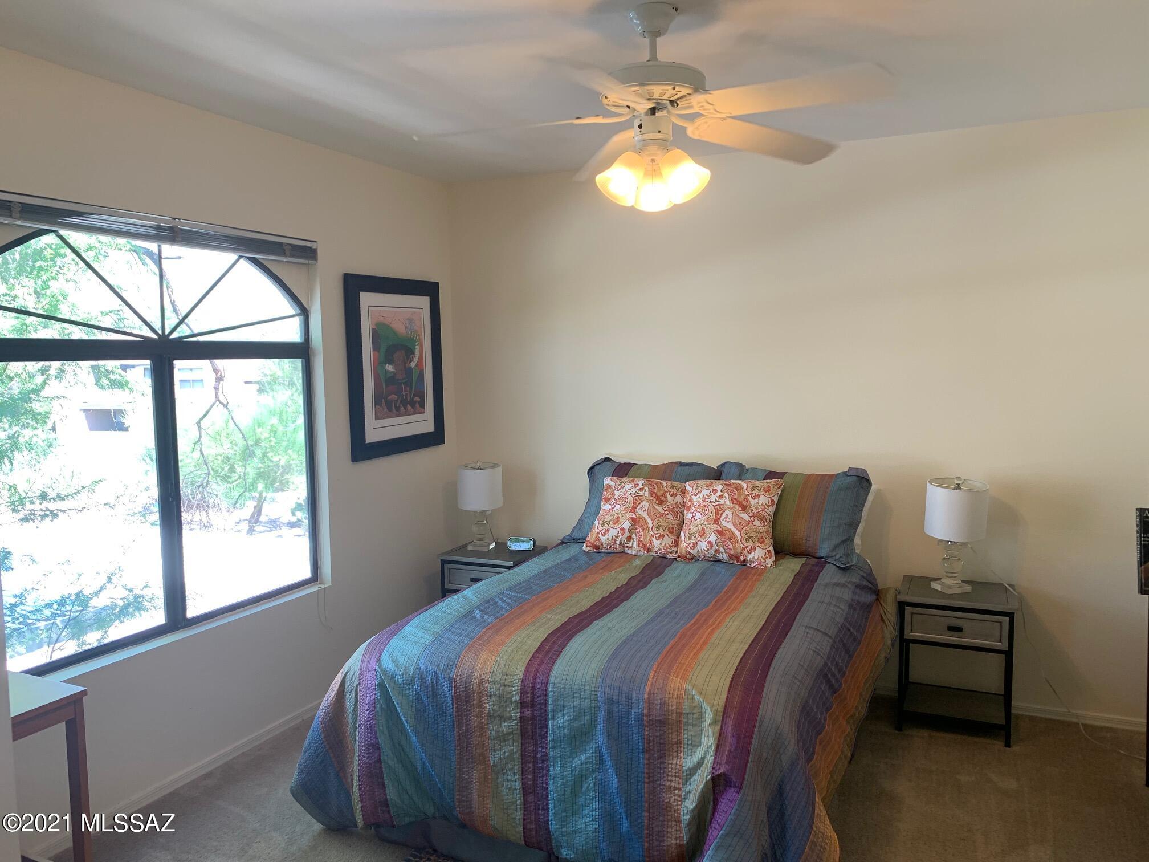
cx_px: 574
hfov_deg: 67.3
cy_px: 431
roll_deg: +0.4
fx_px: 863
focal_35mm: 26
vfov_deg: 53.1
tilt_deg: -4.3
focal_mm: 4.25
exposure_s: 1/120
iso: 64
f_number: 1.8
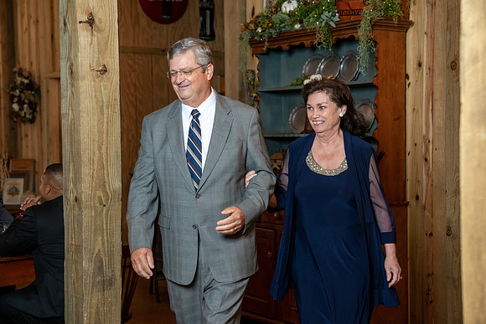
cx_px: 243
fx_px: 945
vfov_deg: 19.5
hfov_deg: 28.8
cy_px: 162
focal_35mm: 70
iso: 2000
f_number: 4
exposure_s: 1/125
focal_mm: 70
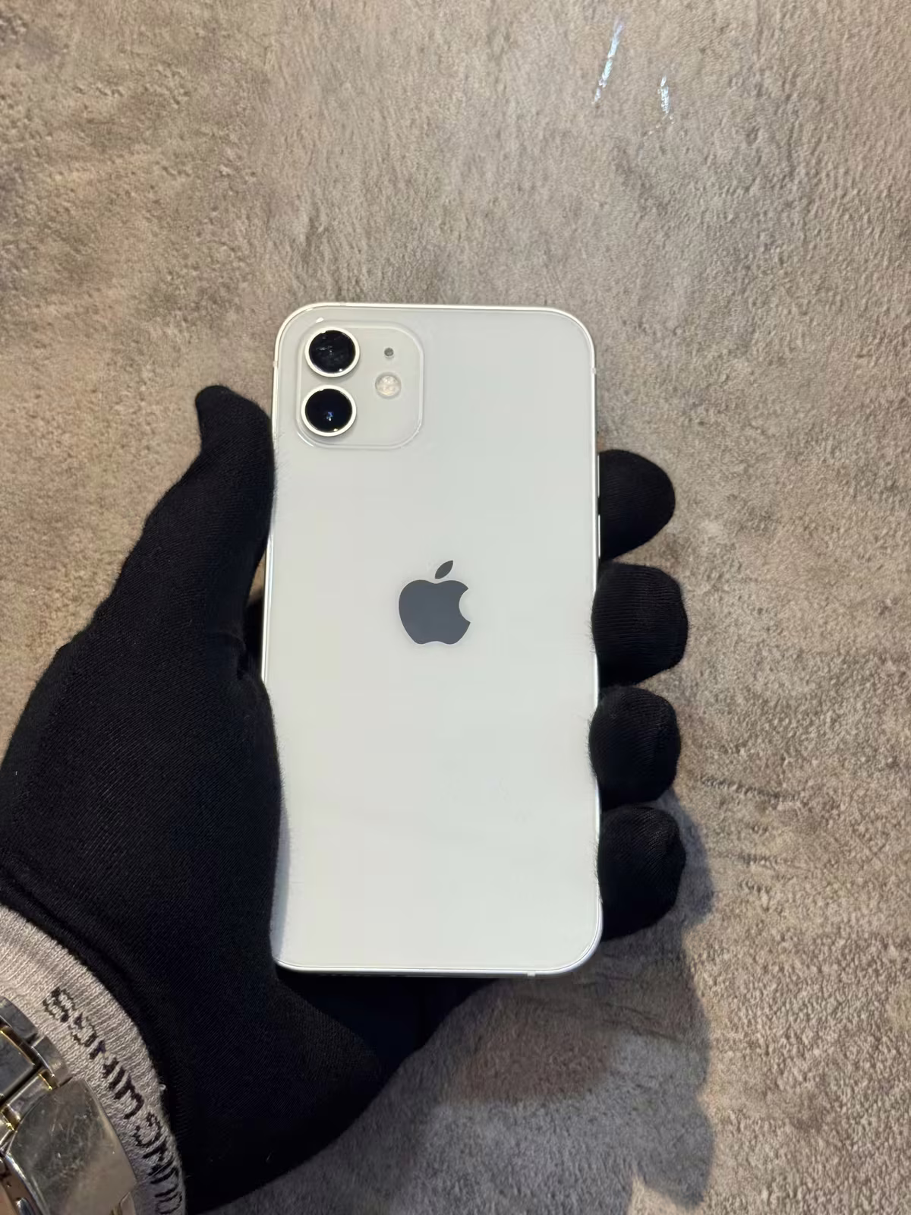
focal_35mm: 48
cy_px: 608
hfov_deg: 30.3
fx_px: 1684
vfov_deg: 39.7
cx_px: 456
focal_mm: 6.76
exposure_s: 1/100
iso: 80
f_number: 1.78
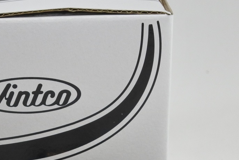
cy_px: 164
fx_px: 1169
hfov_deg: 11.6
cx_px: 13
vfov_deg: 7.8
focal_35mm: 176
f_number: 4.8
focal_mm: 22.3
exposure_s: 1/125
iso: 500
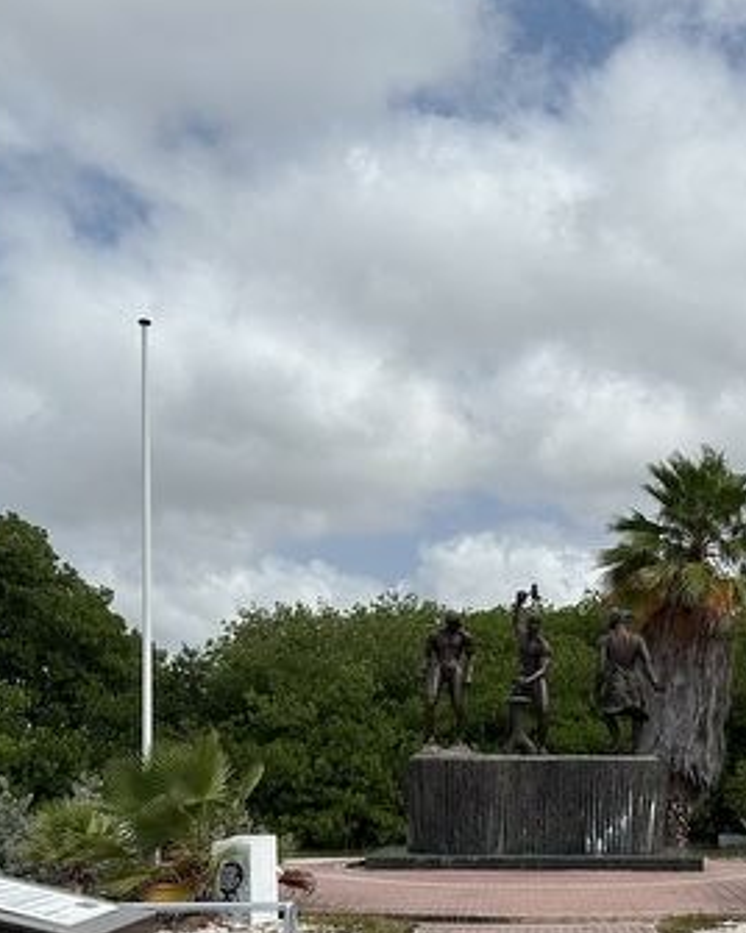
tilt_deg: +2.0
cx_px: 543
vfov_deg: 32.8
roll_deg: -0.7
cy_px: 716
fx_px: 1546
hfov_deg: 26.8
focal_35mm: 56
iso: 80
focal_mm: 6.86
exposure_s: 1/8197
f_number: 1.78
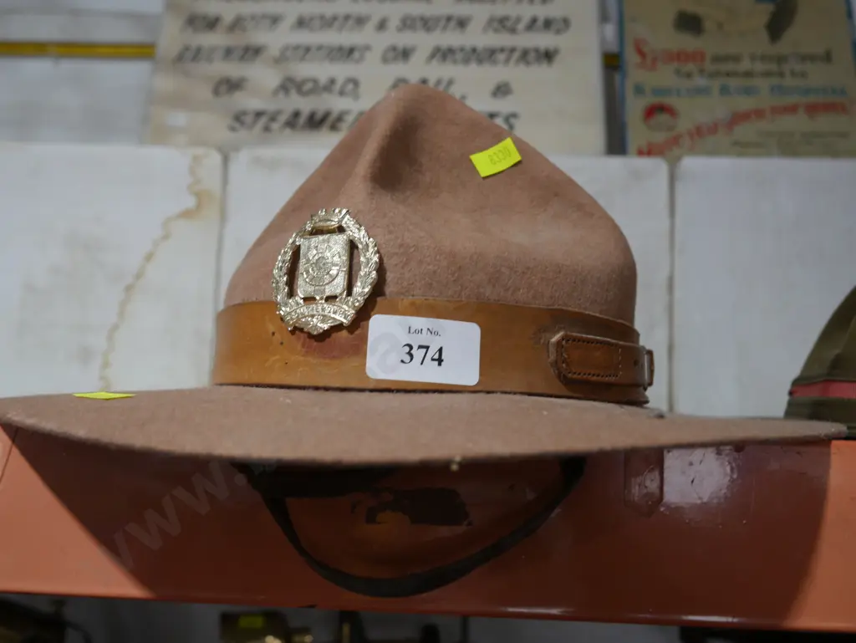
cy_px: 322
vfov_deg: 41.8
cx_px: 428
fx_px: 841
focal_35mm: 34
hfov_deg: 53.9
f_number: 4
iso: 320
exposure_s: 1/60
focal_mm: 17
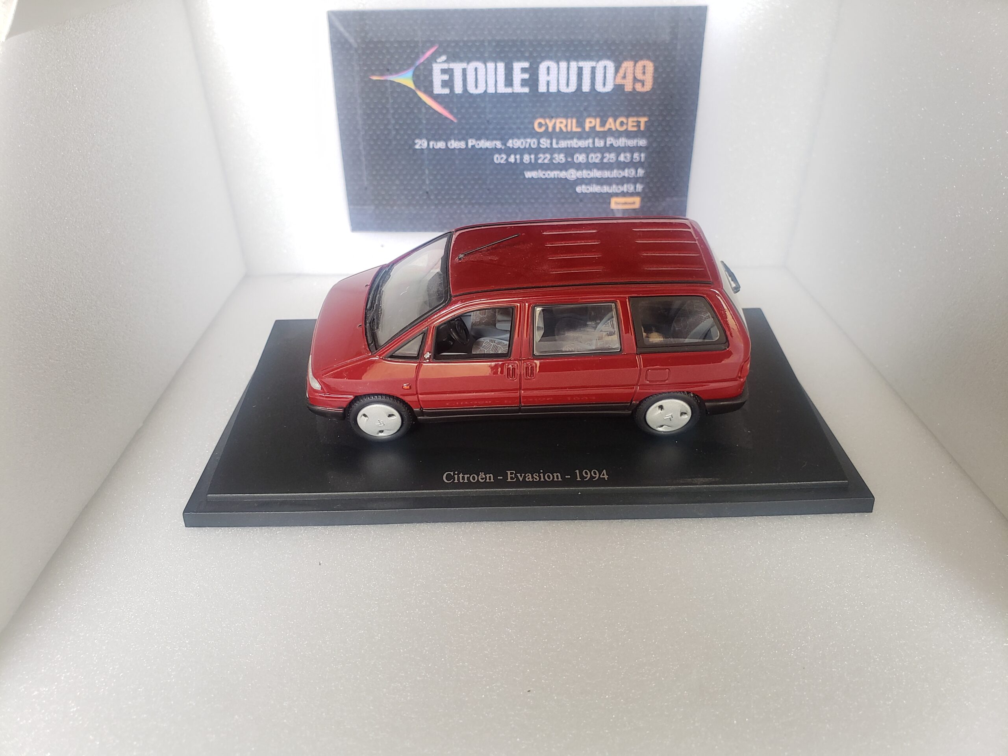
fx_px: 757
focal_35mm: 26
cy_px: 378
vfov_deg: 53.1
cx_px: 504
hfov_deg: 67.3
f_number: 2.4
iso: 125
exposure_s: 1/60
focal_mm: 4.3
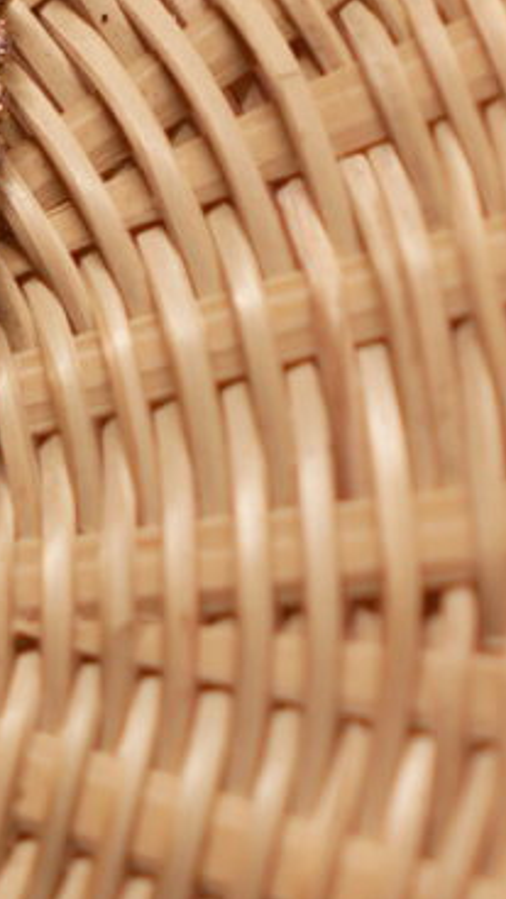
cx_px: -1074
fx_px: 9040
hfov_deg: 3.1
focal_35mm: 379
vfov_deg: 5.7
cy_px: 777
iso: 160
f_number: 2.5
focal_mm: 35
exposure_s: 1/125
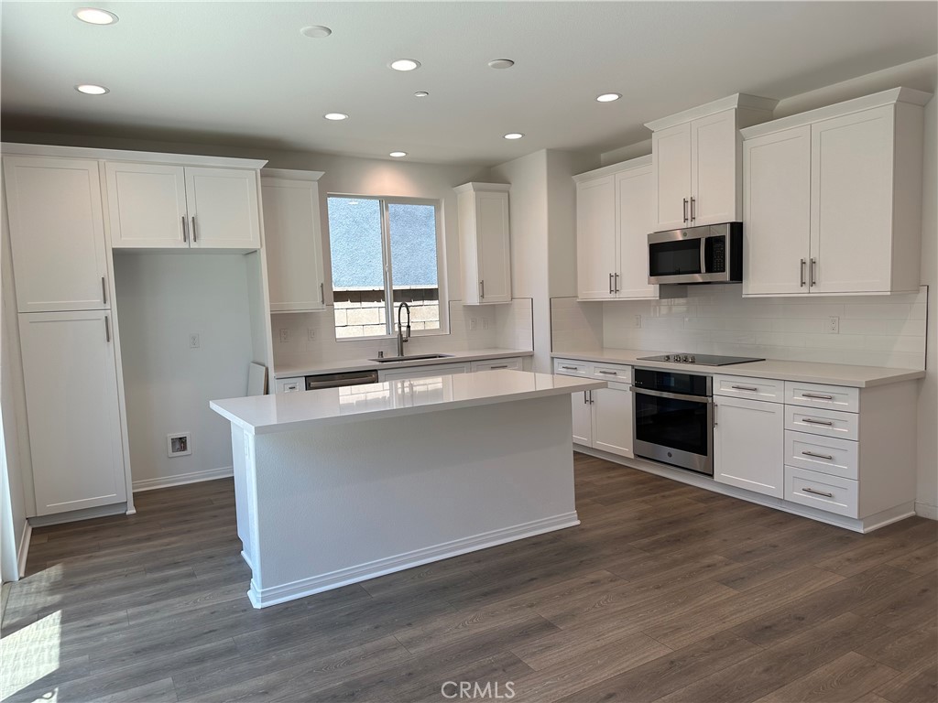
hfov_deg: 71.6
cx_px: 469
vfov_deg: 56.8
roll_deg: +2.0
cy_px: 352
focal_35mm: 24
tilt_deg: -4.0
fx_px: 650
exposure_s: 1/319
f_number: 1.78
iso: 80
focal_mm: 6.86
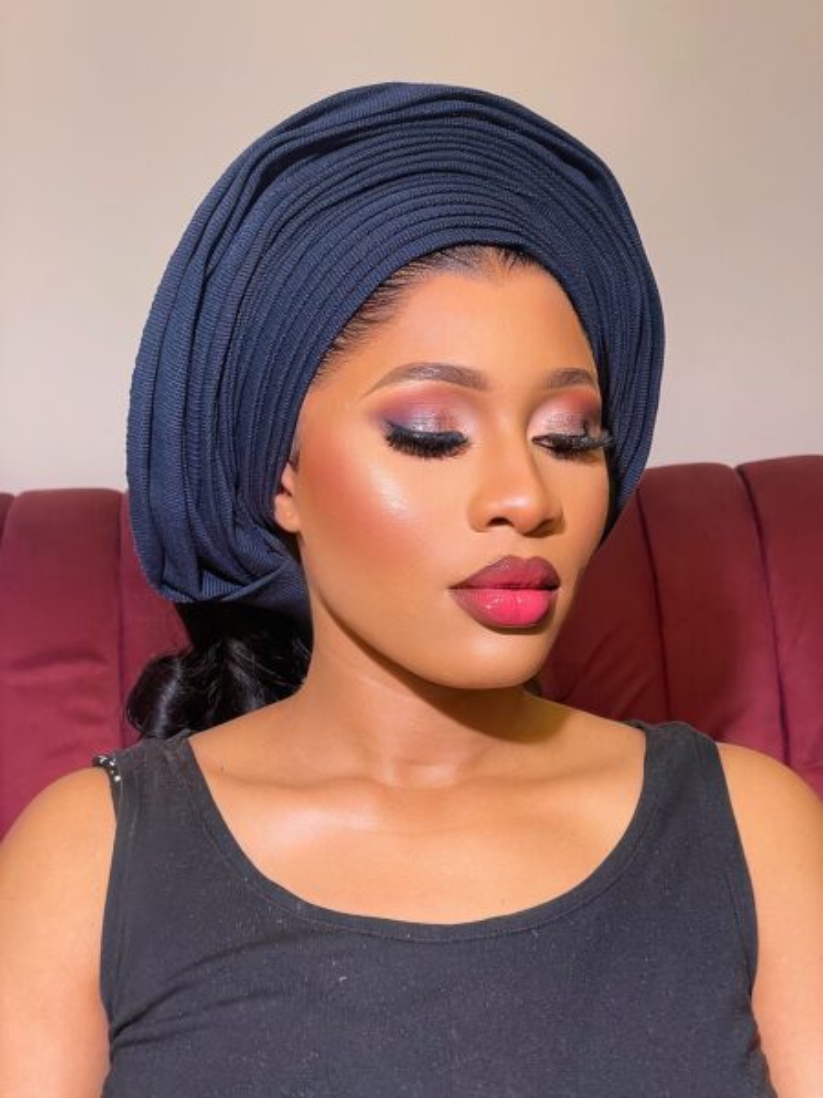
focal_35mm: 52
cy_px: 549
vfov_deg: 36.8
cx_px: 412
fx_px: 1648
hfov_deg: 28.0
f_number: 2
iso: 125
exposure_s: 1/100
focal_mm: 6
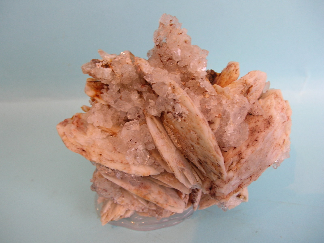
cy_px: 122
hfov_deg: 51.4
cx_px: 162
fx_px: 337
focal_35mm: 36
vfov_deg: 39.6
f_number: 2.7
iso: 50
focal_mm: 6
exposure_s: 1/9.1
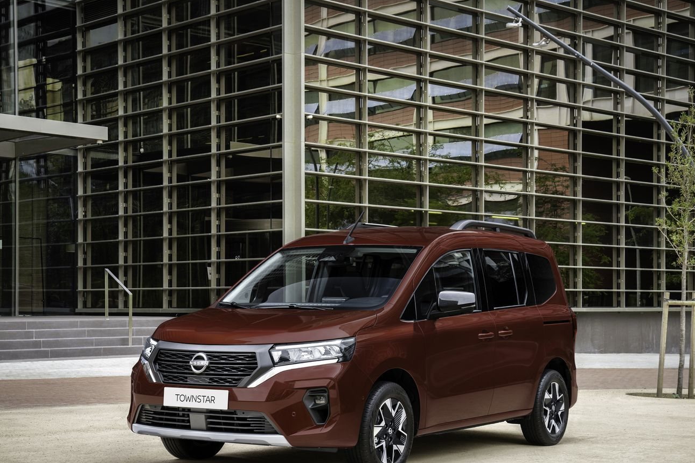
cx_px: 353
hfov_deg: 32.4
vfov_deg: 21.9
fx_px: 1197
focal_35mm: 62
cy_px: 277
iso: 250
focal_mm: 50
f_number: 8
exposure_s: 1/100
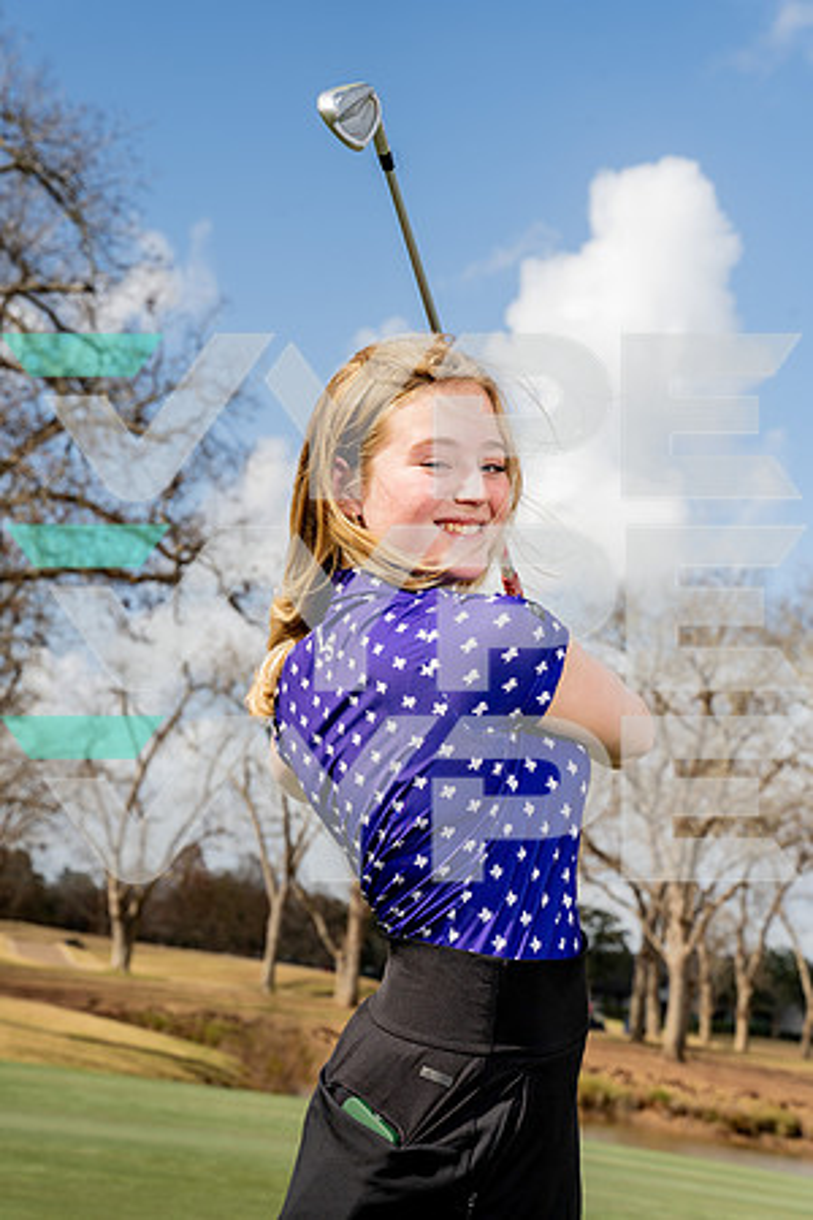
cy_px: 610
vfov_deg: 28.8
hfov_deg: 19.5
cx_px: 406
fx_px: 2371
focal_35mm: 70
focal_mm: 70
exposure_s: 1/250
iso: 100
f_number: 8
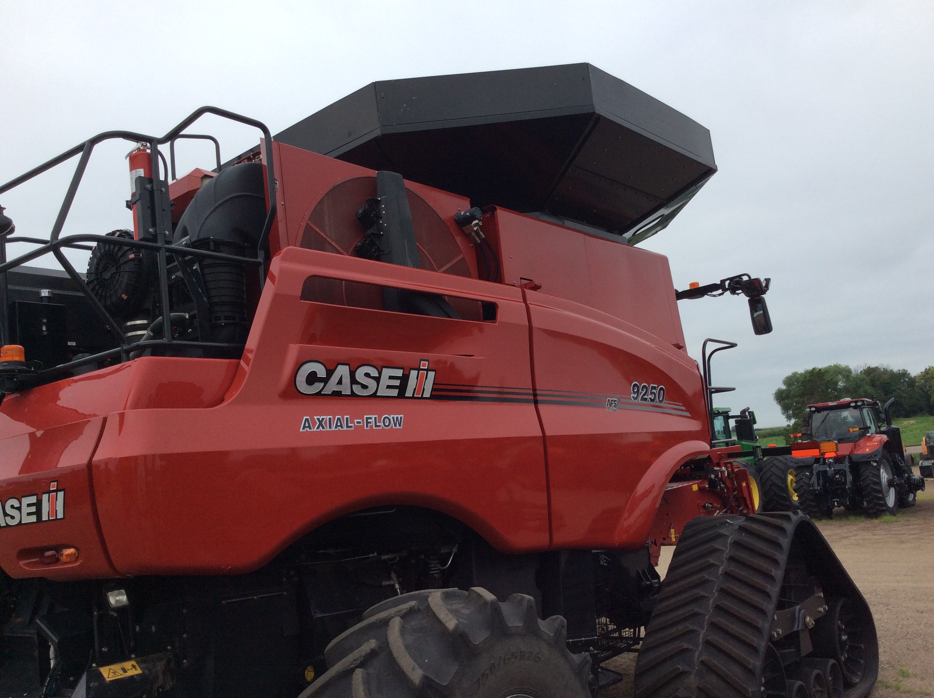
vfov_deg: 44.1
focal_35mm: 32
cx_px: 467
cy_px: 349
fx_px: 862
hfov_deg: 56.9
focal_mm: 3.3
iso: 32
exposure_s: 1/894
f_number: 2.4
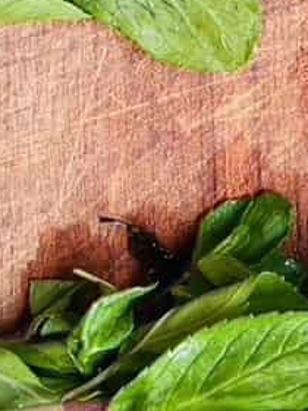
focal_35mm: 95
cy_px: 60
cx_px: 343
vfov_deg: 20.3
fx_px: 1127
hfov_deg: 15.1
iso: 40
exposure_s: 1/122
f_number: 1.8
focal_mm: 4.2
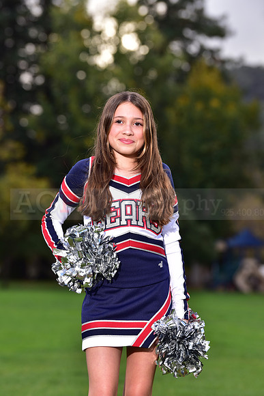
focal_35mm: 145
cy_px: 198
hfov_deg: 9.5
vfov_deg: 14.2
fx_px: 1594
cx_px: 132
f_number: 5
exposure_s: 1/250
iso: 200
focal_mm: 145
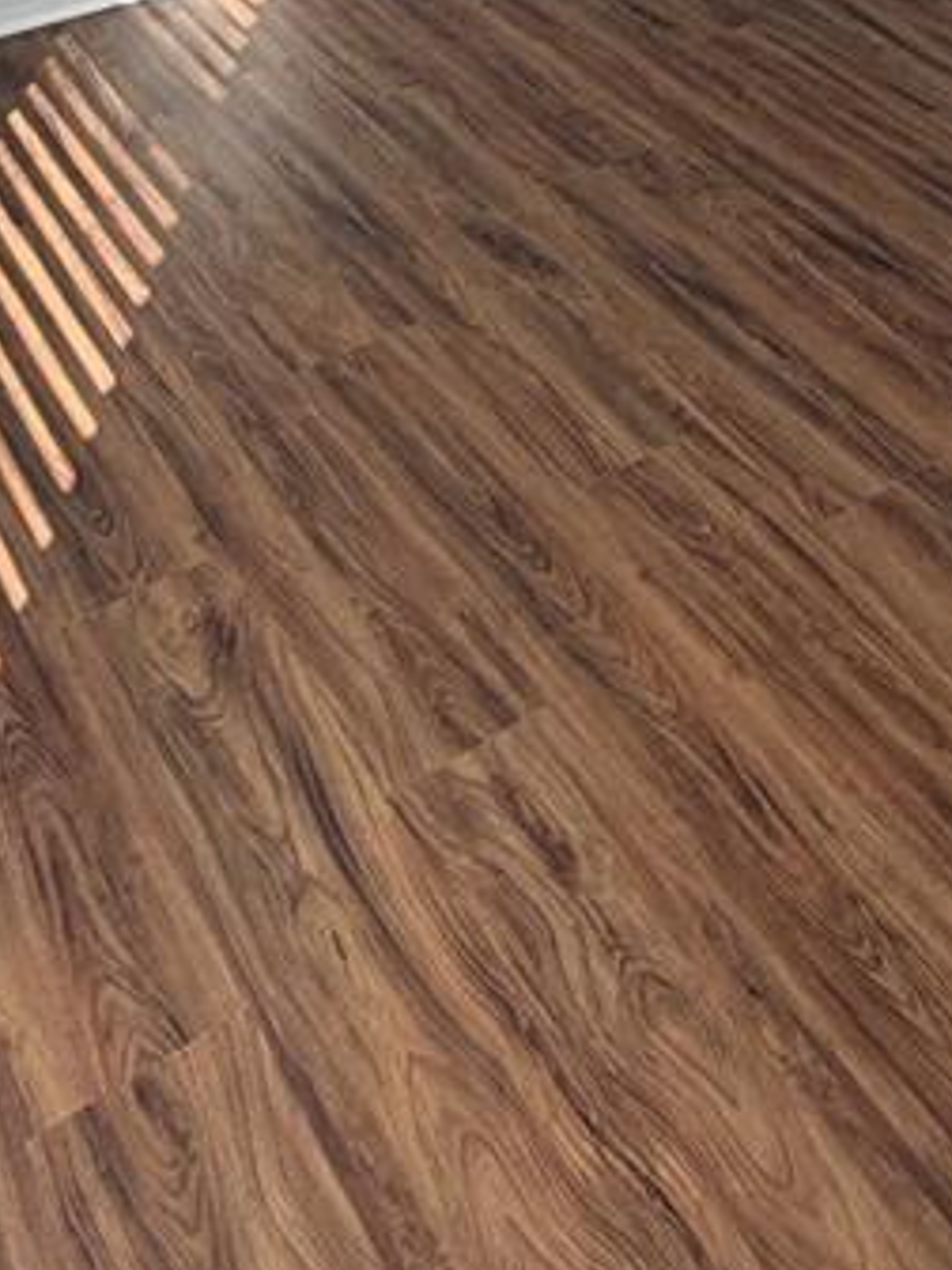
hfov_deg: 28.4
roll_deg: +0.2
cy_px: -189
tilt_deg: -19.8
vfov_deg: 32.6
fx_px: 1833
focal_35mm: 50
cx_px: 774
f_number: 2.2
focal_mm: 2.22
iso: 64
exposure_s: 1/120
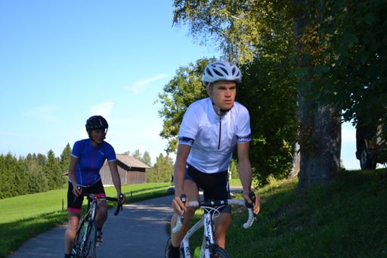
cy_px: 129
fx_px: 725
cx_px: 194
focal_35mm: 68
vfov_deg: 20.1
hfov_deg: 29.9
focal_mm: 45
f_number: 5.3
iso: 400
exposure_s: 1/1000
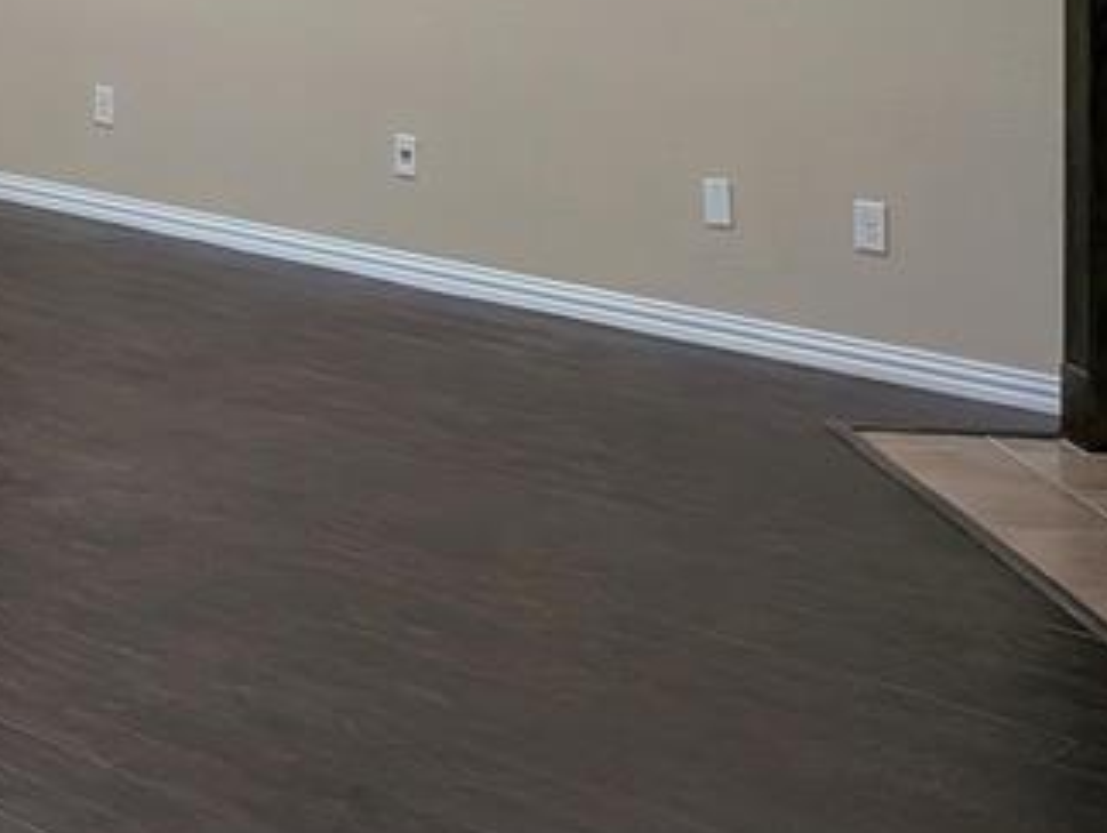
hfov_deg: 22.4
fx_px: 2433
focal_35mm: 76
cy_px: -329
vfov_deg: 17.8
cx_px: -408
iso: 24
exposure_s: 1/122
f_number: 1.7
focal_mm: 4.53
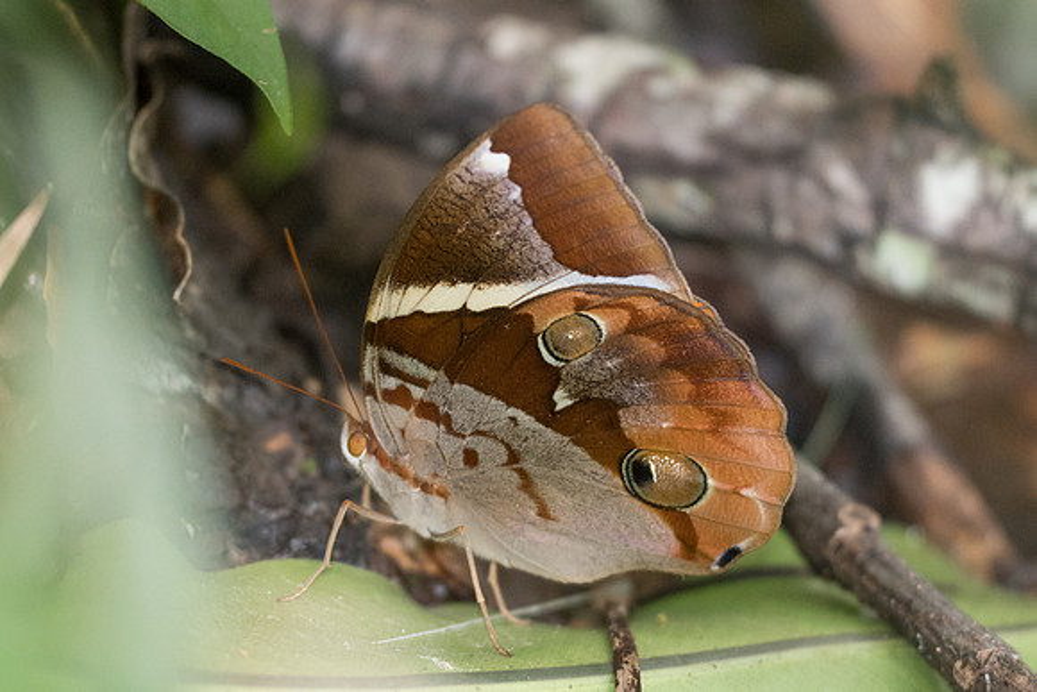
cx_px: 556
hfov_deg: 5.6
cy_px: 447
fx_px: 10567
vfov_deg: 3.8
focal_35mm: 367
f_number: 3.2
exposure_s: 1/250
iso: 800
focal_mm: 150
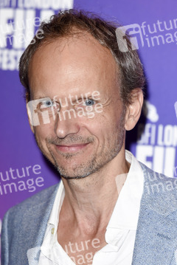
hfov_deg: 6.7
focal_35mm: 206
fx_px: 1516
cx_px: 87
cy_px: 145
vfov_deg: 10.0
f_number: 5.6
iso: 800
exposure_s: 1/250
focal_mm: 185
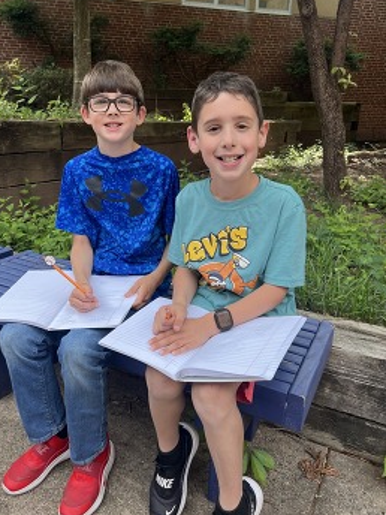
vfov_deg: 61.6
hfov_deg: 48.1
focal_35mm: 29
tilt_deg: -16.1
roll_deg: -0.5
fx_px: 431
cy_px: 241
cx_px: 172
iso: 50
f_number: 1.5
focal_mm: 5.7
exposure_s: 1/394
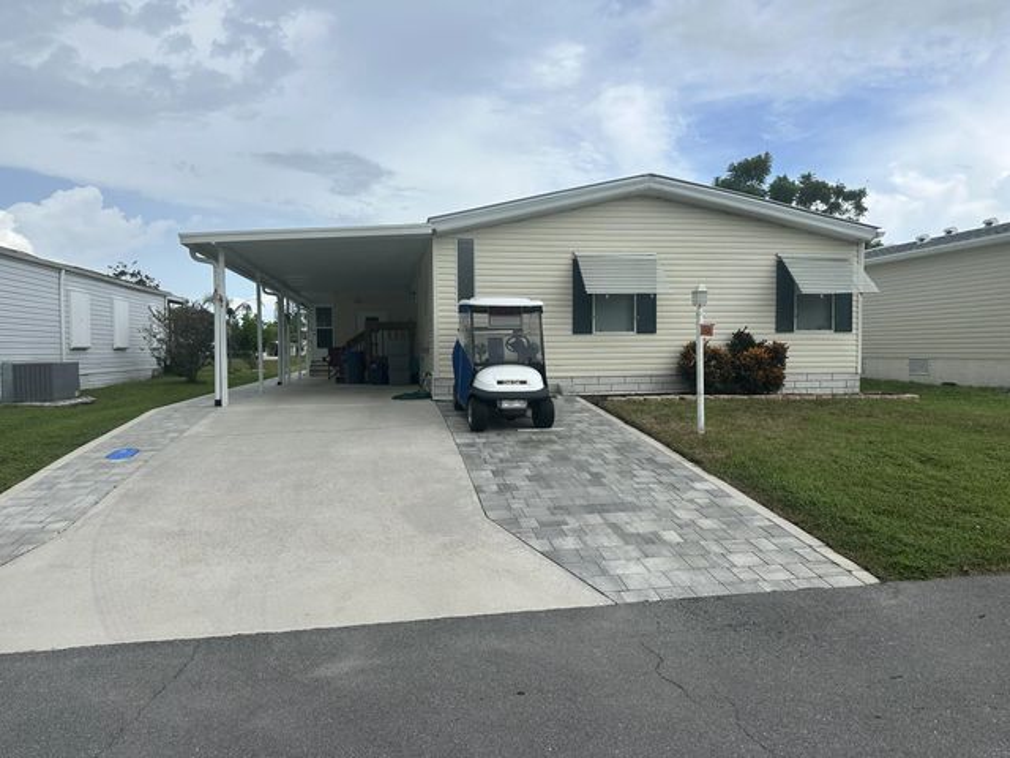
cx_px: 505
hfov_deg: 71.6
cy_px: 379
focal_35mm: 24
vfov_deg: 56.8
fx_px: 700
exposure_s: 1/4184
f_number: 1.78
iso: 80
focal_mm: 6.86
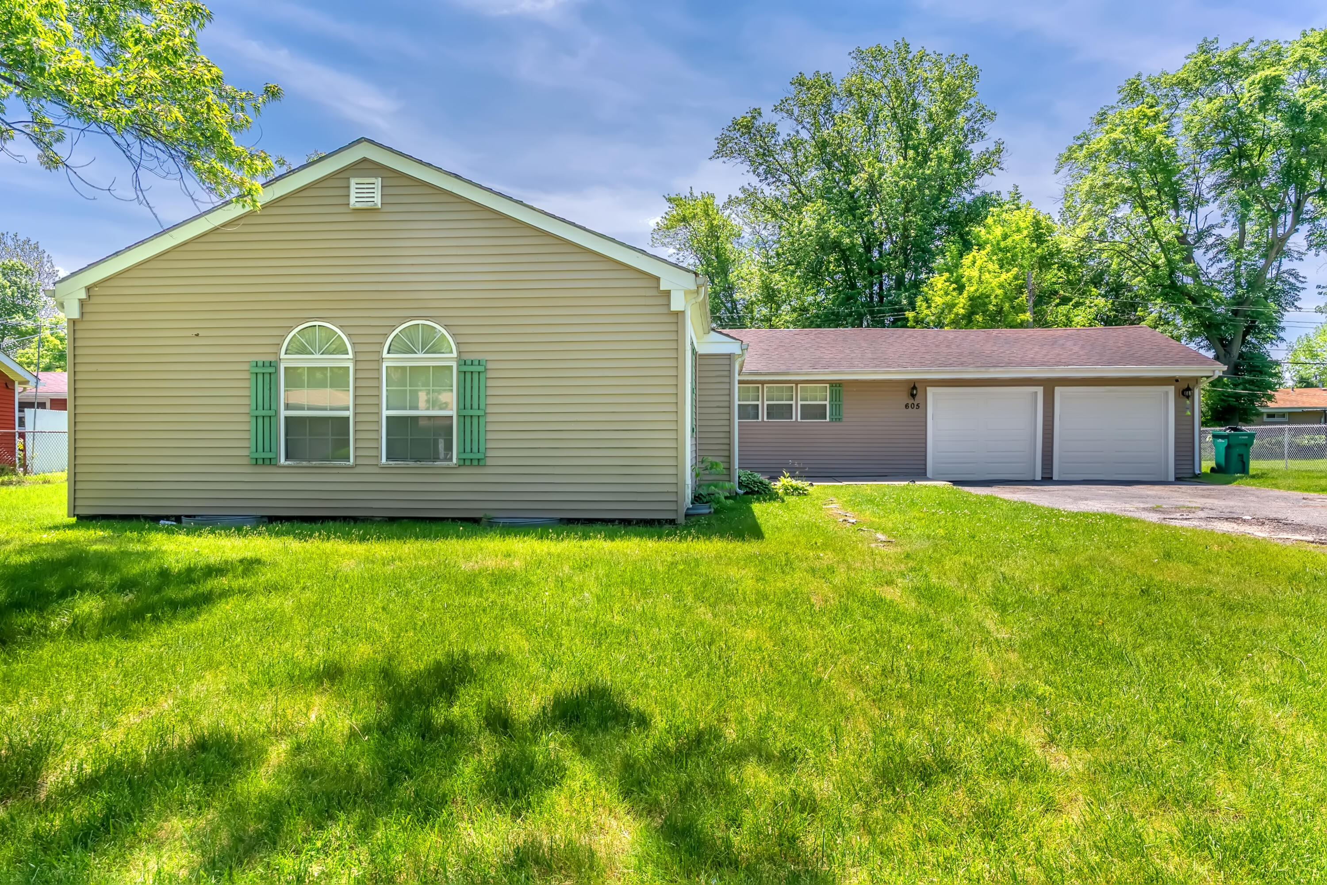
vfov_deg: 61.9
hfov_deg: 84.0
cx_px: 664
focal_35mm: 20
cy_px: 442
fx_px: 737
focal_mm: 20
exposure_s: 1/160
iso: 500
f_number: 8
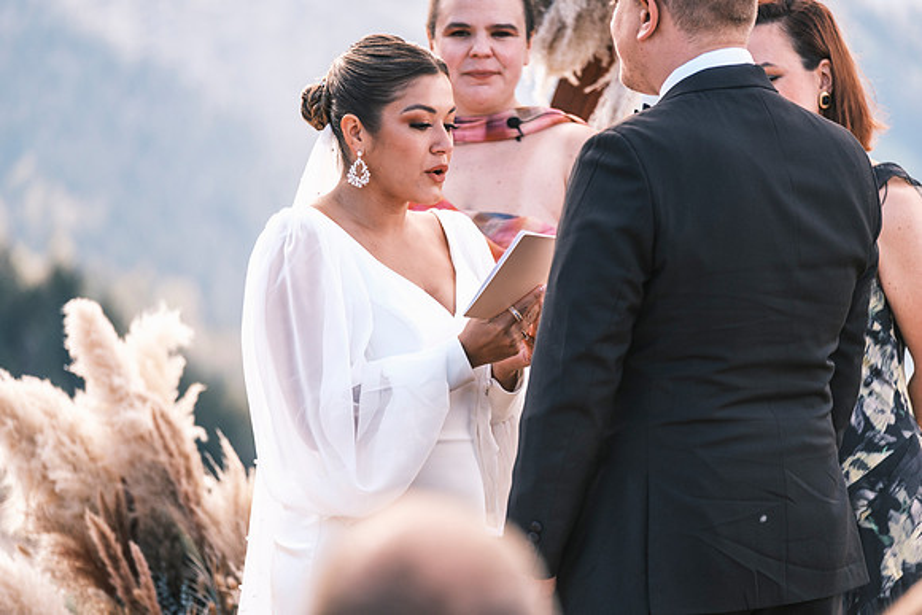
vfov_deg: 6.5
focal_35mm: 210
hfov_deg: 9.8
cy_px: 308
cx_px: 461
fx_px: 5379
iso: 400
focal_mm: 140
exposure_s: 1/500
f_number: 2.8
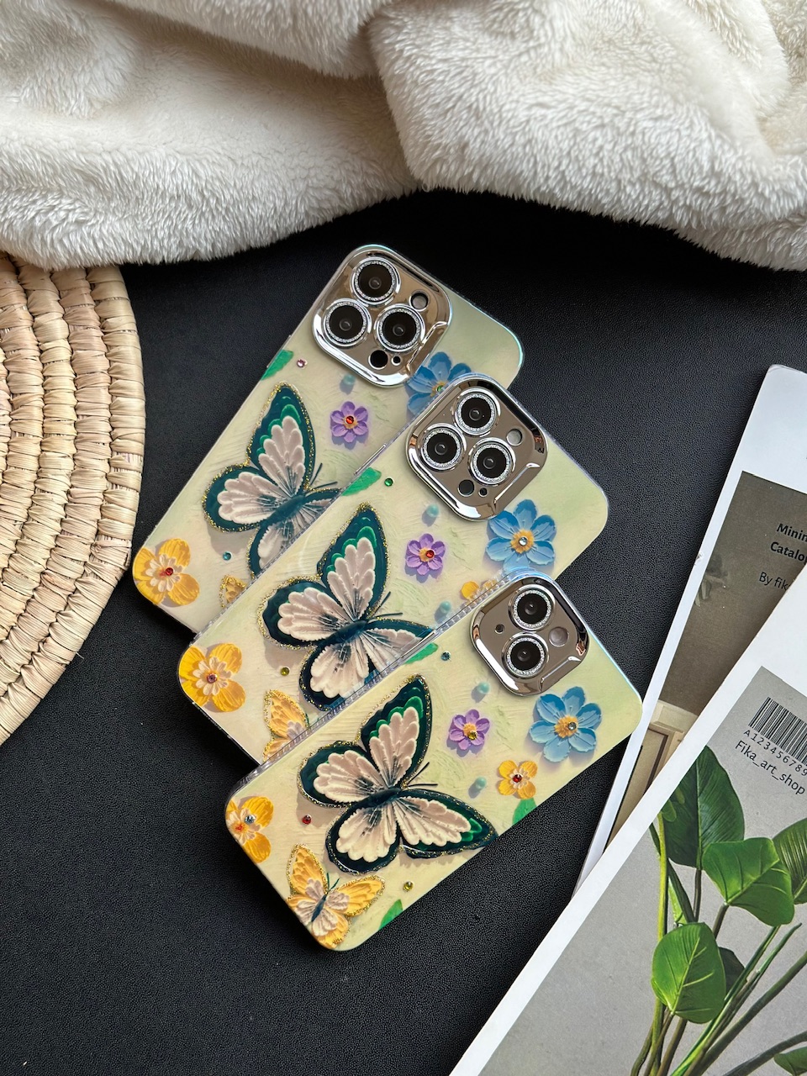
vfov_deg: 39.7
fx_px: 1492
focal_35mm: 48
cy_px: 538
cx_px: 404
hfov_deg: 30.3
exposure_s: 1/659
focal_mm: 6.86
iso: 80
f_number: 1.78
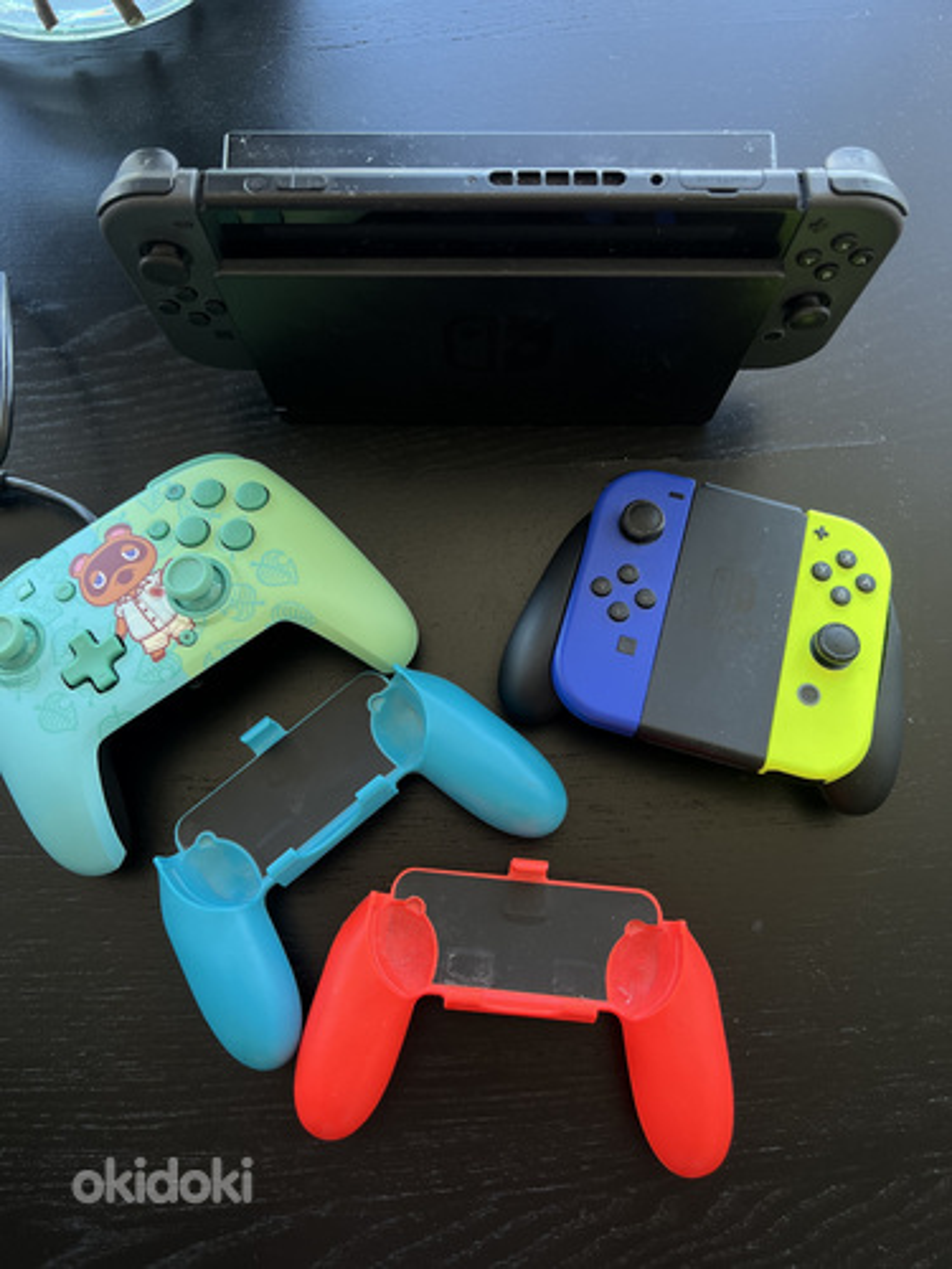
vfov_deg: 67.3
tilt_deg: -77.1
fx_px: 953
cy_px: 634
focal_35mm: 26
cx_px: 476
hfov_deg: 53.1
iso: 125
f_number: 1.5
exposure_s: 1/121
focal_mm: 5.7
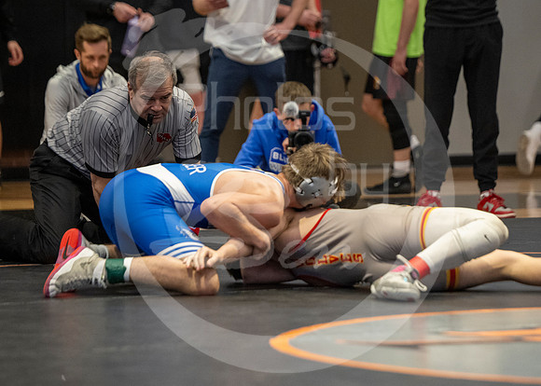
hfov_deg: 8.3
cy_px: 188
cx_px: 325
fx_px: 3721
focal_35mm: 242
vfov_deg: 5.9
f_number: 2.8
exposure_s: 1/1000
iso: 3200
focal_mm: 145
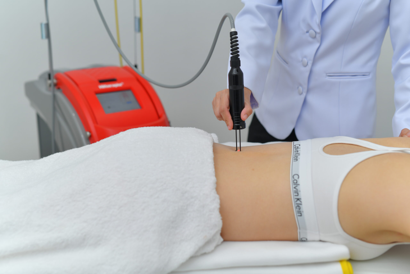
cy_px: 137
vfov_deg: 27.0
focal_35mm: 50
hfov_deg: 39.6
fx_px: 569
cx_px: 205
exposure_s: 1/160
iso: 160
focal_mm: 50
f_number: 2.8
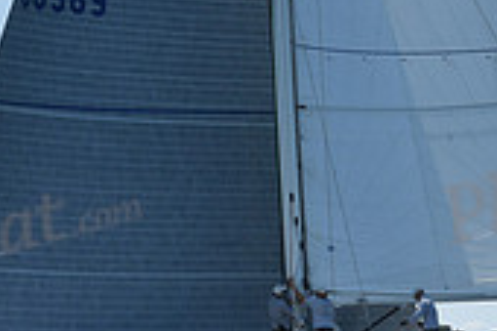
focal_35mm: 239
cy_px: 362
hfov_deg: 8.6
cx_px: 295
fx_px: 3296
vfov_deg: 5.7
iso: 250
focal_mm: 70
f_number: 9
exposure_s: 1/1000
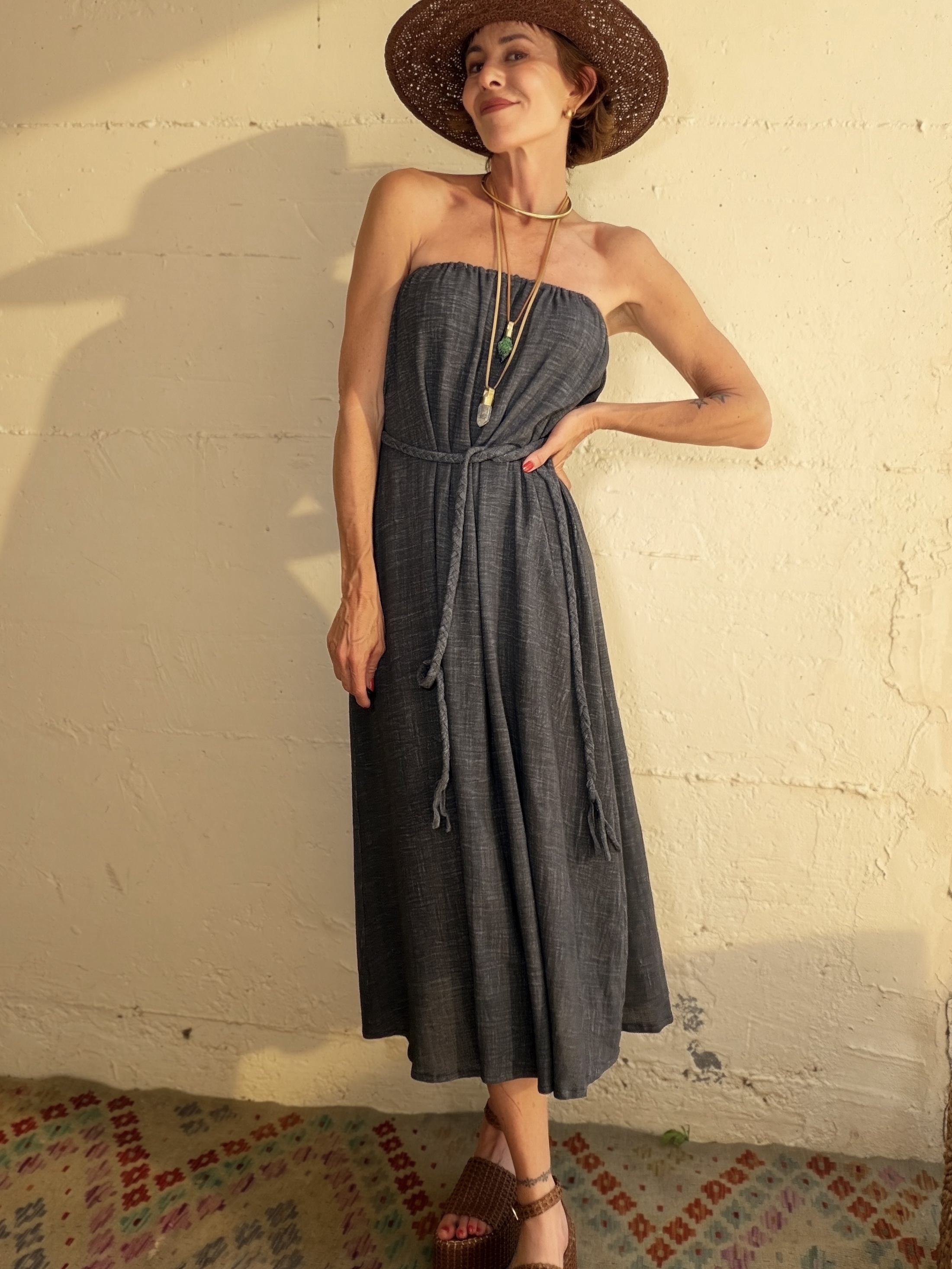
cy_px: 634
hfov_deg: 46.8
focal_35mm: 30
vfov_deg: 60.0
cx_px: 476
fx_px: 1100
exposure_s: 1/358
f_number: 1.9
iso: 32
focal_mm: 2.71
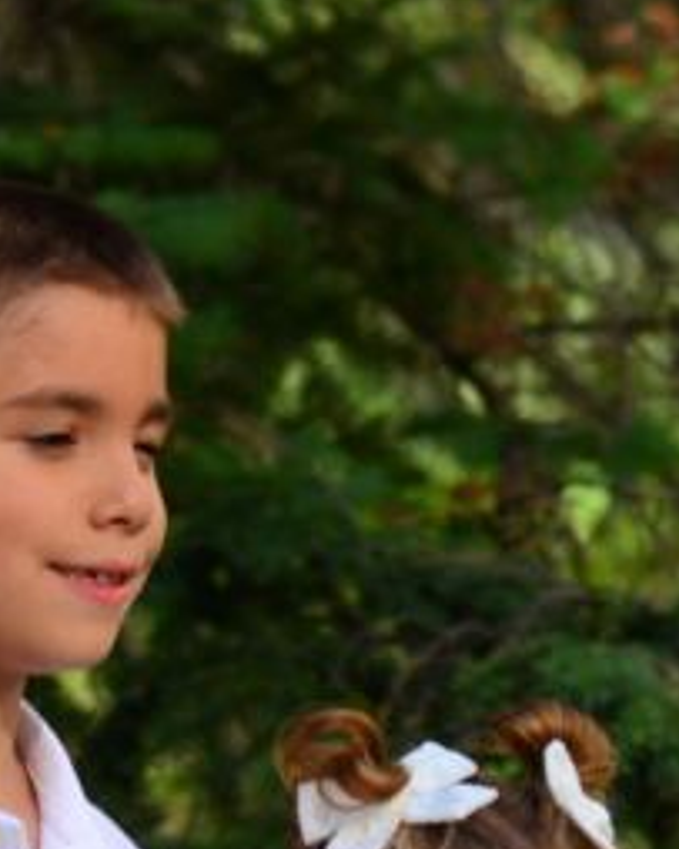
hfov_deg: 5.8
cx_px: 204
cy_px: 1417
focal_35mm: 267
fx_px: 6711
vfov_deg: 7.1
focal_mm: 50
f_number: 2.8
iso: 100
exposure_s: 1/250
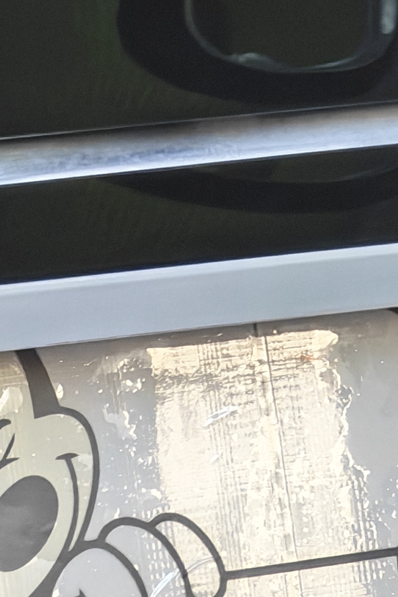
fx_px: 7831
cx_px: 303
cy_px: -275
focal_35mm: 472
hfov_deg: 2.9
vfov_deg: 4.3
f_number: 2.4
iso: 500
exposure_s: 1/100
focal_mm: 8.67
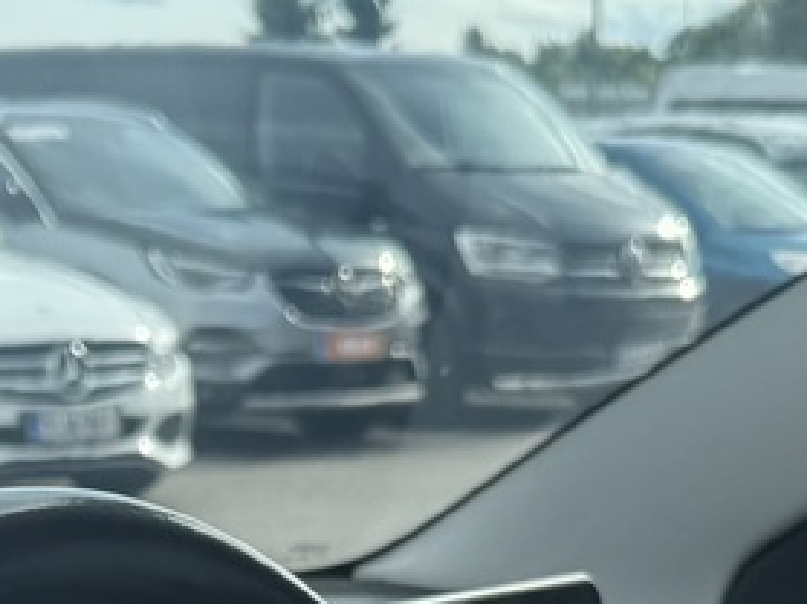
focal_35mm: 124
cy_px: 1228
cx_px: 344
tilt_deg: -20.1
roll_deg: +0.4
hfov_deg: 15.9
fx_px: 2890
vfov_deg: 10.8
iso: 80
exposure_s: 1/1522
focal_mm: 6.76
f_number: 1.78
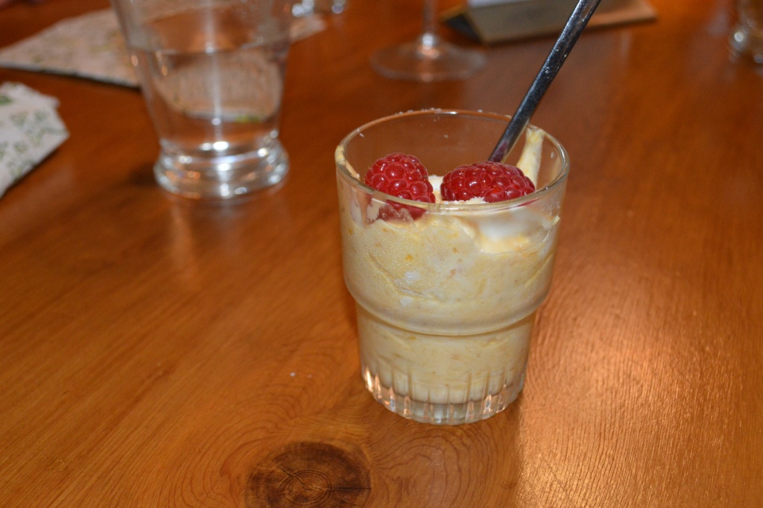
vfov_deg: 31.8
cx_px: 382
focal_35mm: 42
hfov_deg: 46.4
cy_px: 254
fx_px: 889
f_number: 5.6
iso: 1600
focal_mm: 28
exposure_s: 1/60
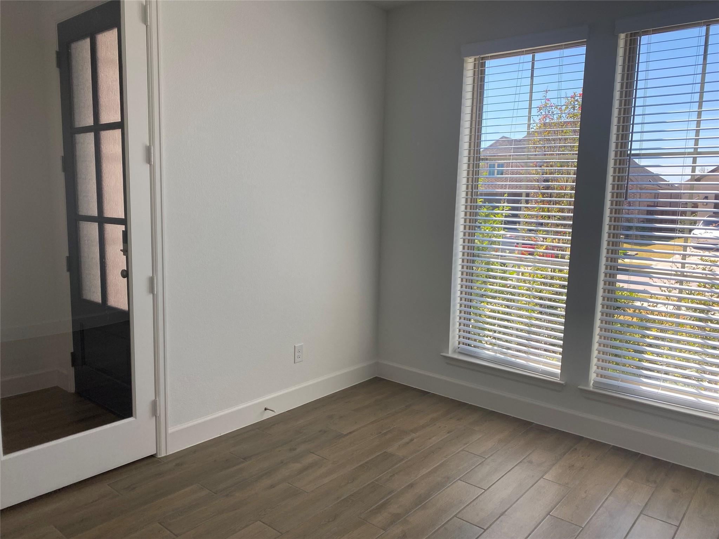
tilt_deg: -8.1
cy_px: 270
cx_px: 360
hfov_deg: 67.3
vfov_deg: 53.1
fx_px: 540
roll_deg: -0.9
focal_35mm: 26
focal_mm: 4.25
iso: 32
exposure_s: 1/360
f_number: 1.8
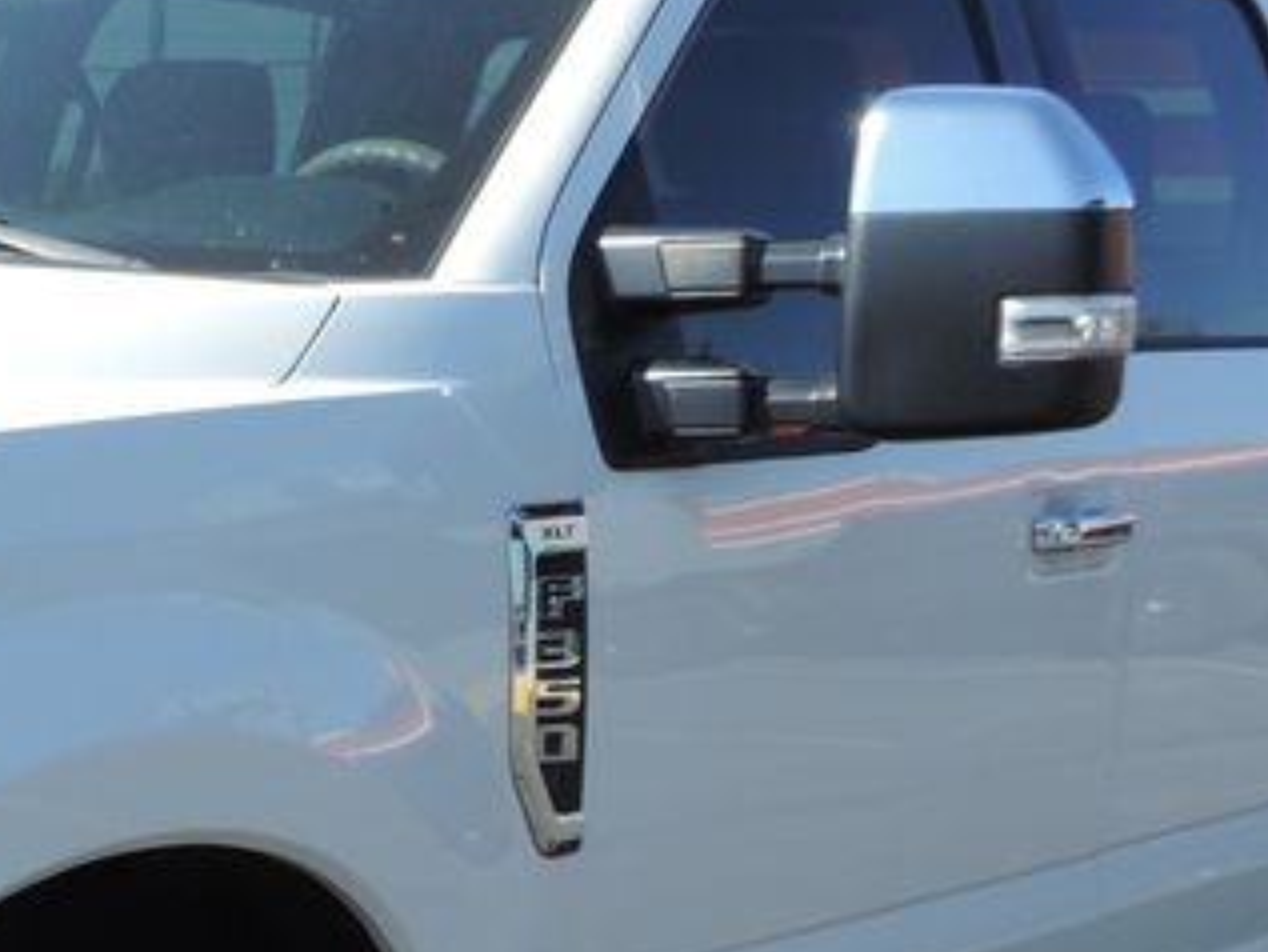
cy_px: 972
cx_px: 136
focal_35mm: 97
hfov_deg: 19.9
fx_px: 3555
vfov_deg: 15.0
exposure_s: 1/640
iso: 80
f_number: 3
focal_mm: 4.3
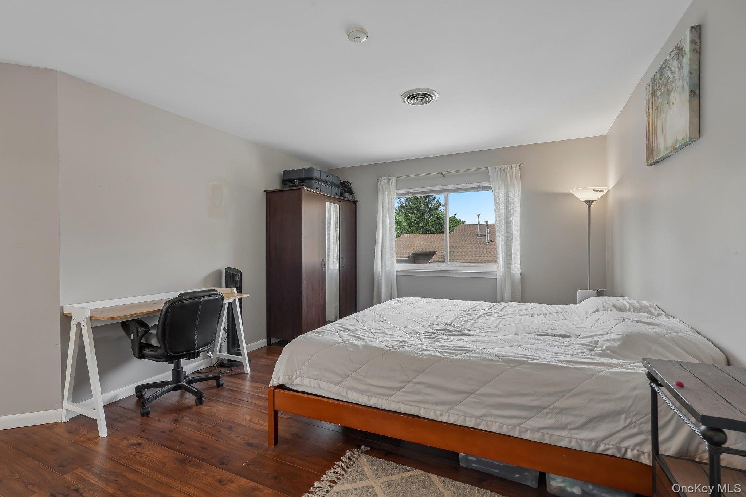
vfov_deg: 73.7
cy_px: 248
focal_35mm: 16
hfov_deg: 96.7
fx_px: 332
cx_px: 373
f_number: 9
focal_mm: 16
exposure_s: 1/15
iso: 400
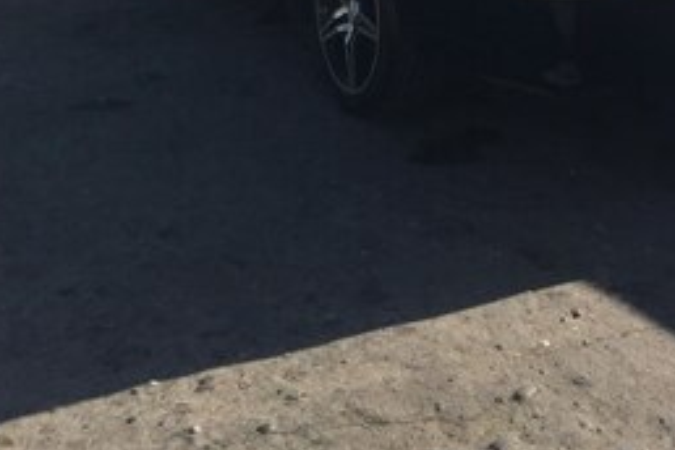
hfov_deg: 34.4
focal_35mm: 58
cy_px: -175
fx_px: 1087
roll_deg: +0.8
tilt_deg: -5.7
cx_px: 408
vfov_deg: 20.7
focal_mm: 4.15
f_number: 2.2
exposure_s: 1/2198
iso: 32
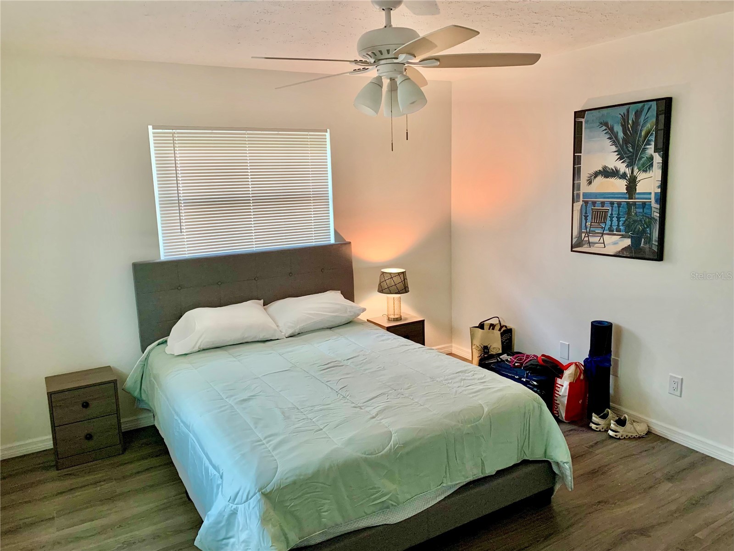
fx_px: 551
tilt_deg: -9.8
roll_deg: +1.9
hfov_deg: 67.3
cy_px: 276
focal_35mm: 26
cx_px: 367
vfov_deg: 53.1
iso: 320
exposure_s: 1/40
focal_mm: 4.25
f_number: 1.8
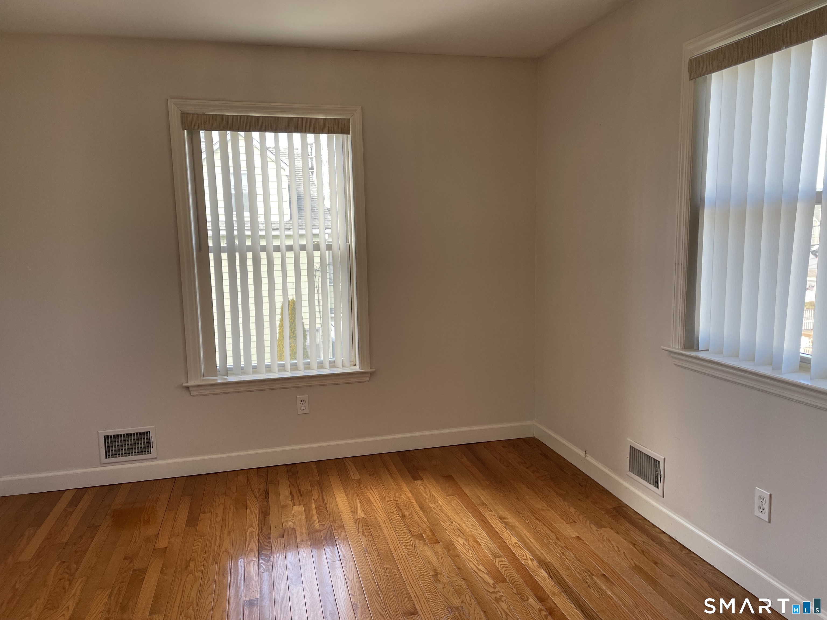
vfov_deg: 53.1
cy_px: 310
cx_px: 414
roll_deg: +0.9
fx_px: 621
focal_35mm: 26
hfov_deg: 67.3
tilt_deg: -8.2
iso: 50
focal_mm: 4.2
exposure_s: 1/120
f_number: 1.6
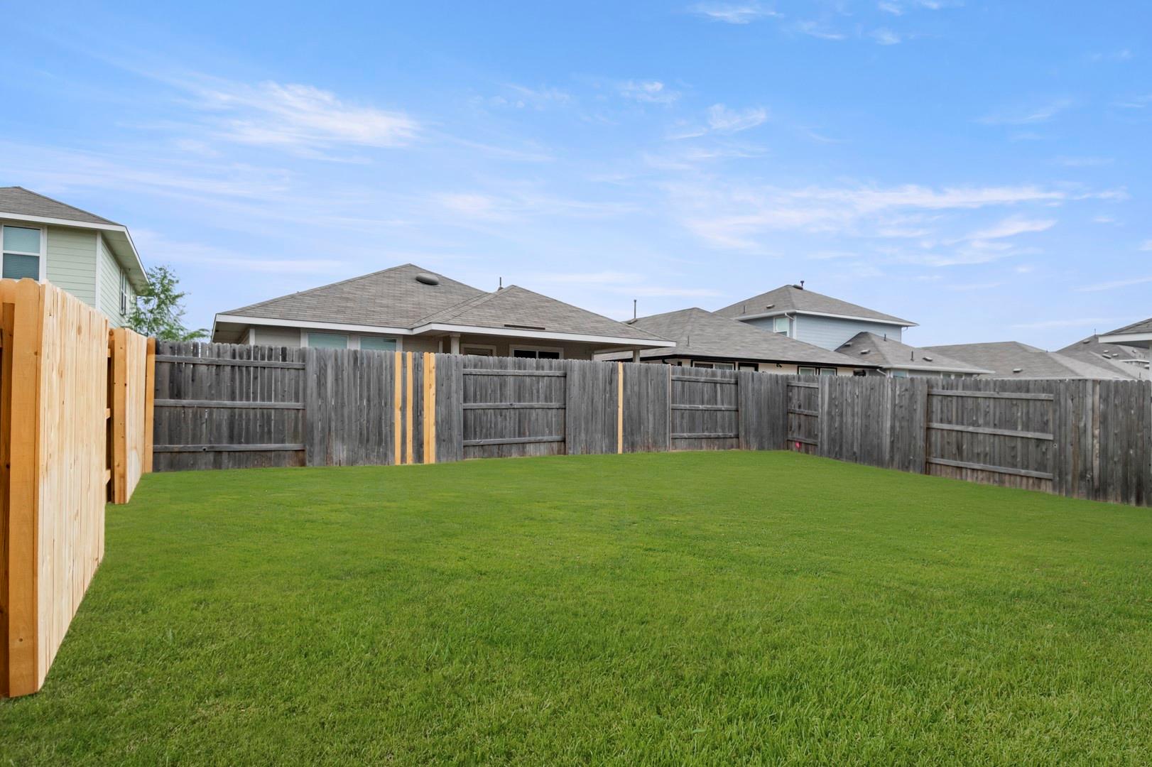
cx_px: 576
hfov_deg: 53.2
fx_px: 1151
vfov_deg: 36.8
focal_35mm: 36
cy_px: 384
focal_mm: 24
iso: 400
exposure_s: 1/1000
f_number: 8
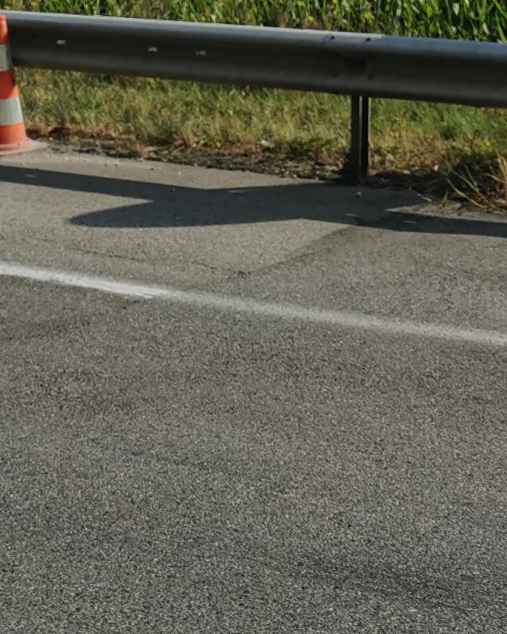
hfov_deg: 13.6
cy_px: -353
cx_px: 330
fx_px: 2119
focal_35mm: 113
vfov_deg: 15.5
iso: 50
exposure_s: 1/4975
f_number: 1.6
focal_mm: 5.56
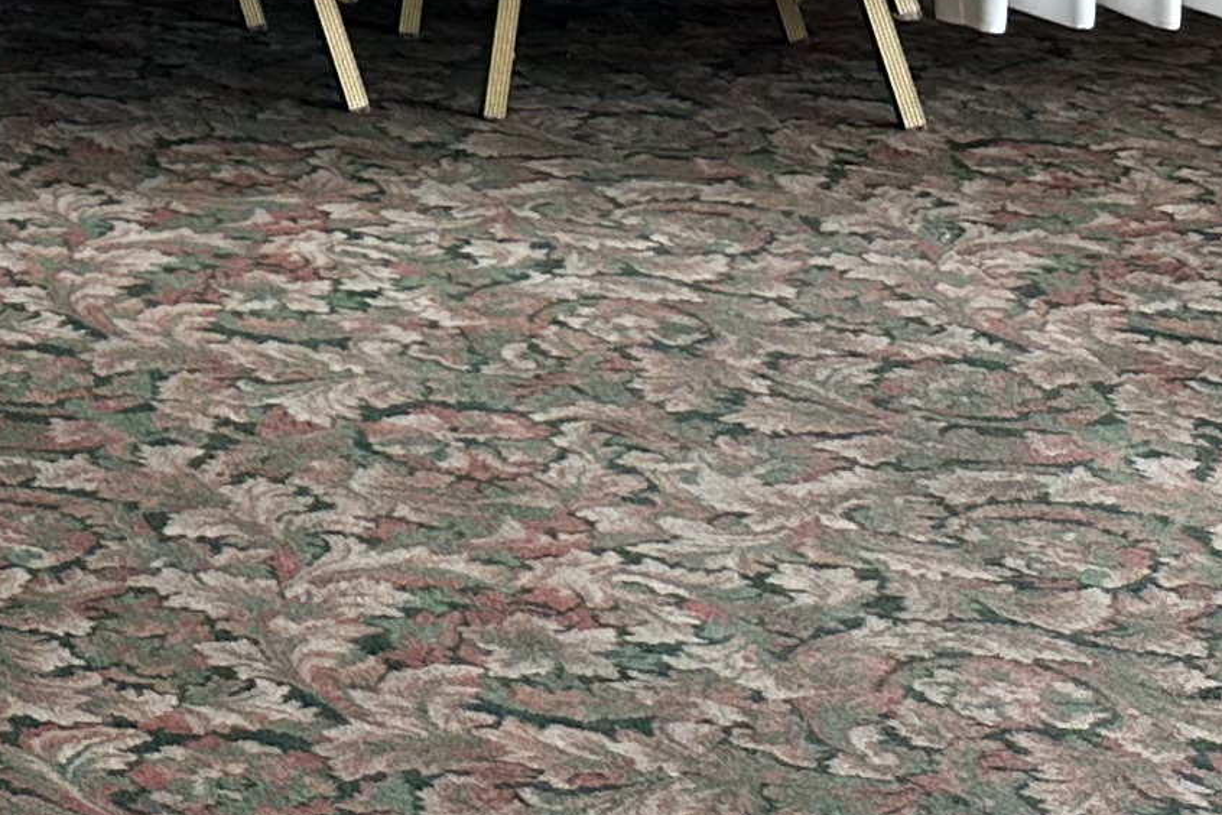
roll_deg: -0.4
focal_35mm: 119
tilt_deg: +3.0
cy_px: -1222
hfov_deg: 15.1
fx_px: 4039
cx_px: -936
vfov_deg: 9.9
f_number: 1.78
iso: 80
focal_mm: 6.86
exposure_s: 1/120
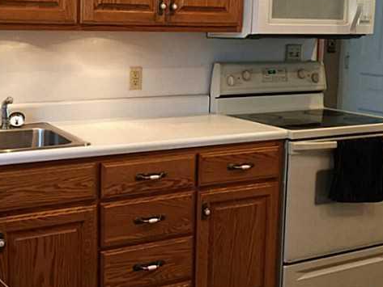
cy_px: 100
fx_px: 542
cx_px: 110
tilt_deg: -5.7
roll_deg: -0.8
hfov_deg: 38.2
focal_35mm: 49
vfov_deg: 29.5
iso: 125
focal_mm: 4.15
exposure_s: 1/30
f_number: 2.2
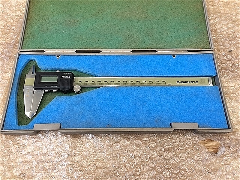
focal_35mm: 29
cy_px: 90
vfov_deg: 48.2
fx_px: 201
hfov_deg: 61.7
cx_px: 120
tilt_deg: -67.6
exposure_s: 1/30
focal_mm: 4.15
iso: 64
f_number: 2.2
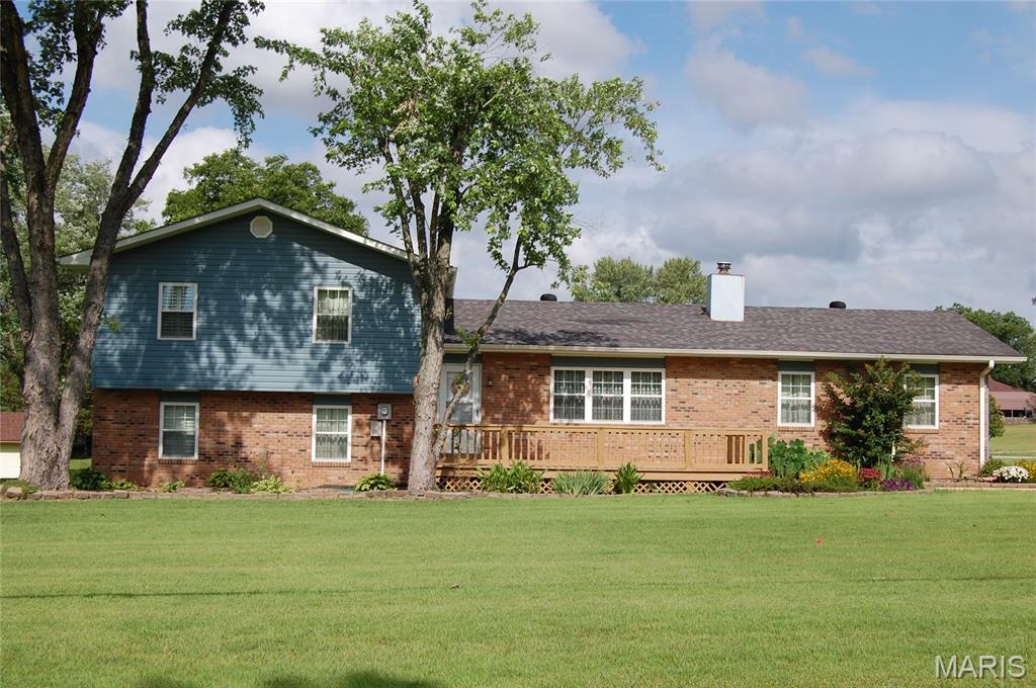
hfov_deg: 42.4
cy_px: 344
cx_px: 518
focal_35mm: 46
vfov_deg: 28.9
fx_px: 1336
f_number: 10
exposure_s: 1/400
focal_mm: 31
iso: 200
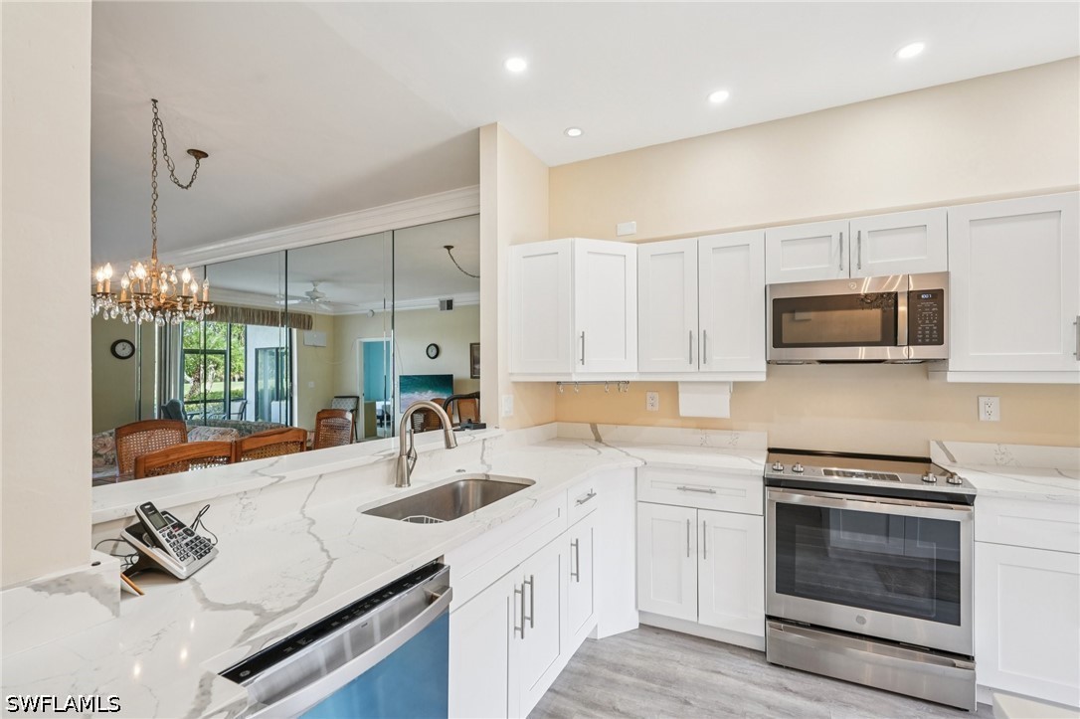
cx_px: 540
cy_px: 360
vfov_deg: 72.0
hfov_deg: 95.0
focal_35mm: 16
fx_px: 495
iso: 400
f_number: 8
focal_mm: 16.5
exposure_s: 1/30
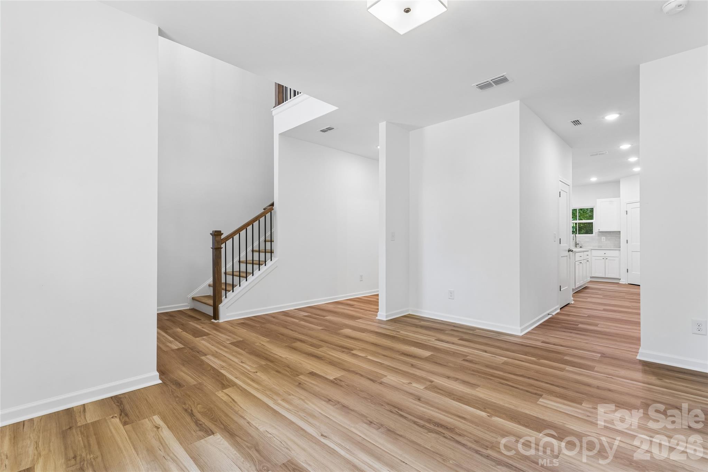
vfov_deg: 73.1
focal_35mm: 16
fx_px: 319
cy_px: 236
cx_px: 354
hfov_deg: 96.0
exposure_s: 1/2
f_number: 13
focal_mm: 16.2
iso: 200
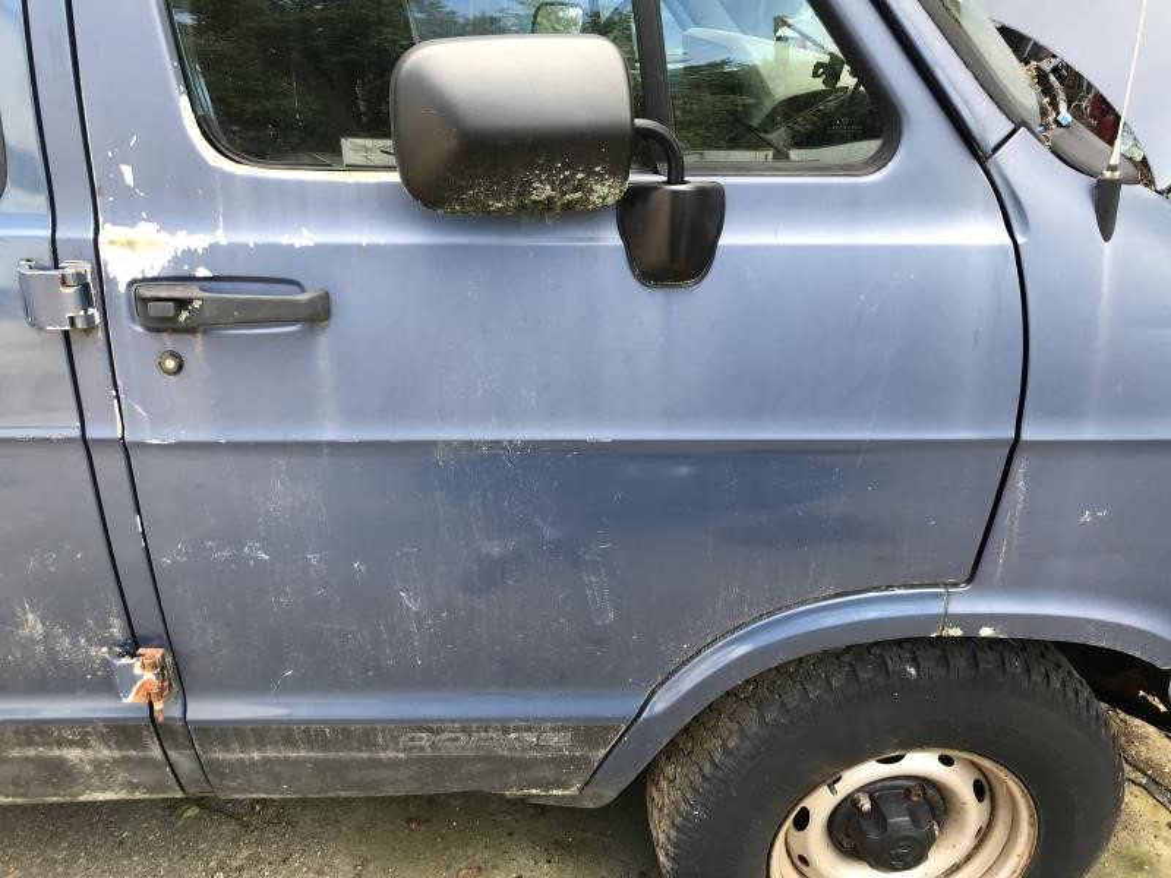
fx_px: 947
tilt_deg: -27.1
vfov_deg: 49.7
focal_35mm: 28
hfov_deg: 63.4
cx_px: 586
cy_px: 439
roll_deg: +0.5
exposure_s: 1/166
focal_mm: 3.99
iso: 20
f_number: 1.8
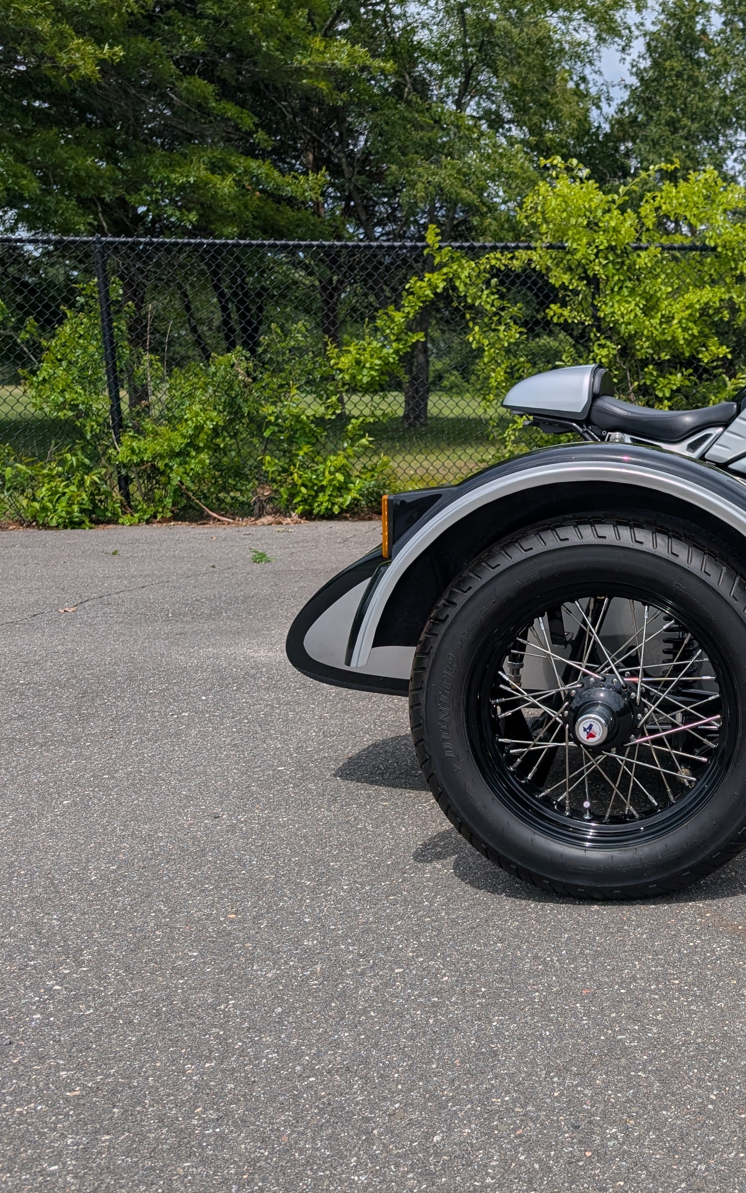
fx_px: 1106
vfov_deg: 56.7
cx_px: 773
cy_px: 596
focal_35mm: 34
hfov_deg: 33.6
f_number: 1.68
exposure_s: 1/11364
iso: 20
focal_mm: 6.9
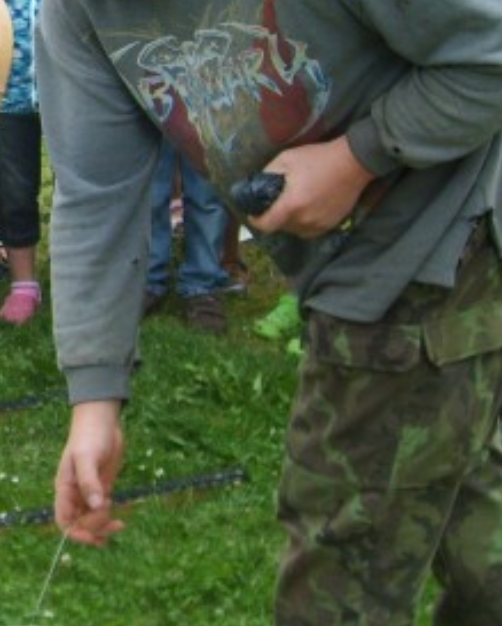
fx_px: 1854
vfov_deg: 18.7
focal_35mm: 100
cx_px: -307
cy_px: 32
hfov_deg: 14.2
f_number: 2.8
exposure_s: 1/250
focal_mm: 5.8
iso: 50
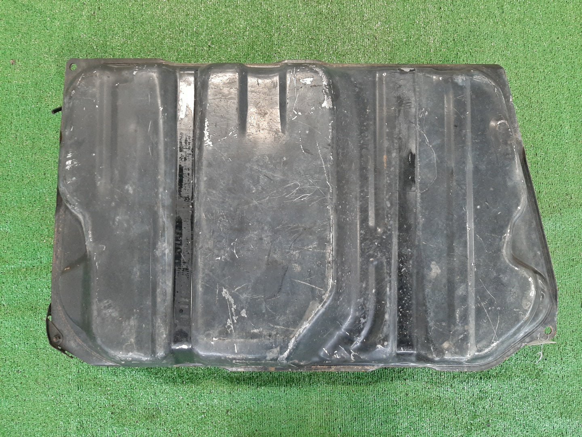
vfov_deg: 53.1
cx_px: 291
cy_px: 218
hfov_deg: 67.3
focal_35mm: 26
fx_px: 437
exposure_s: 1/25
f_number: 1.7
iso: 200
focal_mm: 3.93
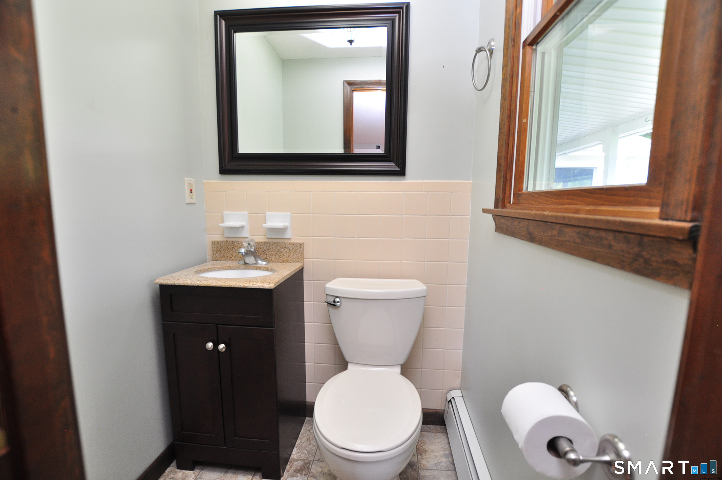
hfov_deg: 100.5
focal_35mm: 15
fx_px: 300
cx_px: 361
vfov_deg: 77.2
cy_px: 240
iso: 500
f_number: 4
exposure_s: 1/80
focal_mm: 10
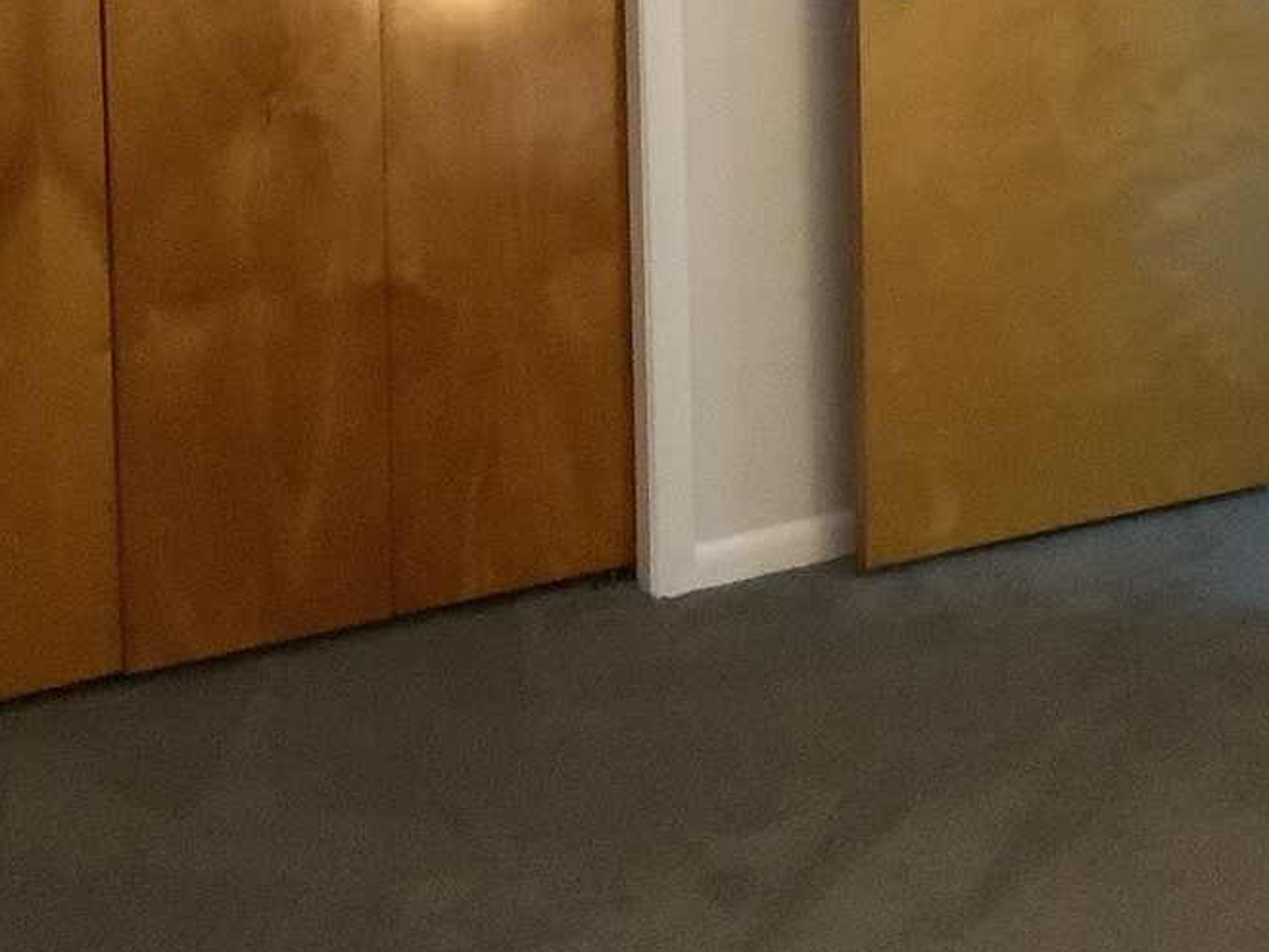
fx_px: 2750
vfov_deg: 18.6
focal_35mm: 75
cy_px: -175
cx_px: 933
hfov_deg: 25.7
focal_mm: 3.3
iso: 640
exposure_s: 1/24
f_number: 2.4
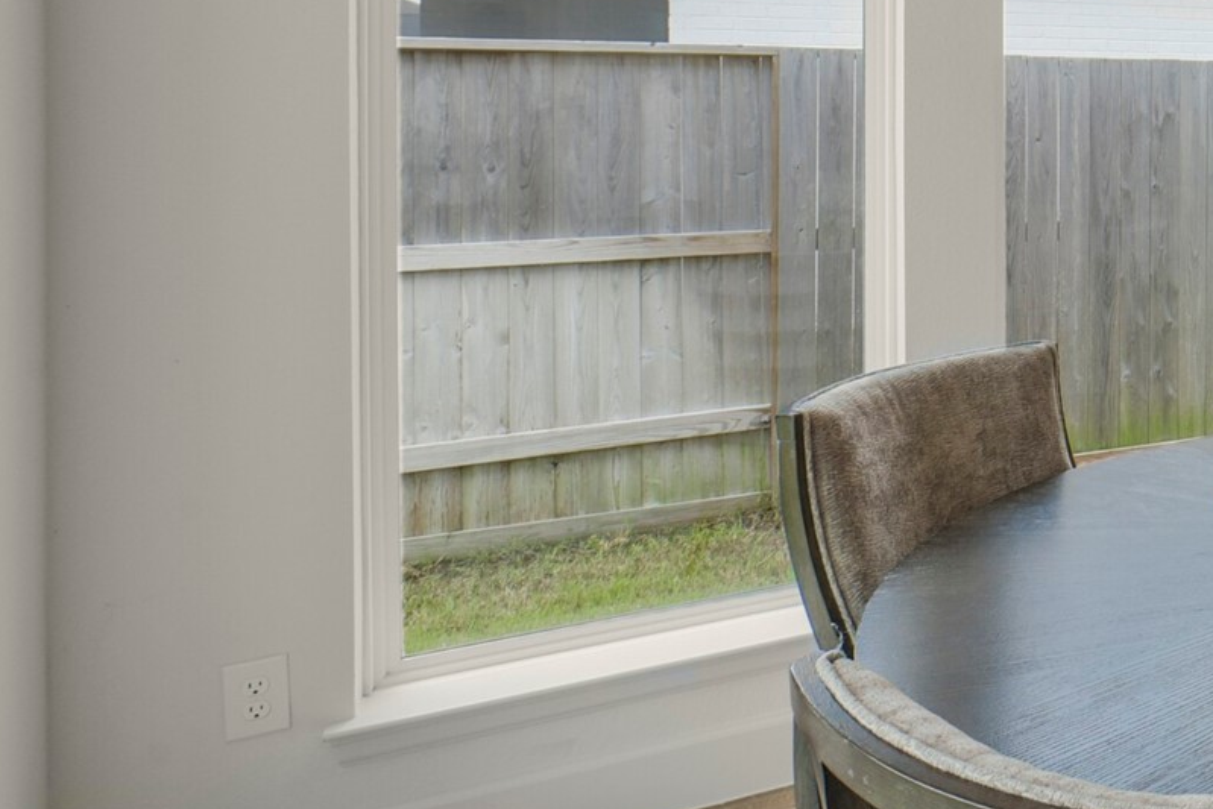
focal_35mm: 38
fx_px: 1281
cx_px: 1418
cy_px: 153
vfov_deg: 33.9
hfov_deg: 38.8
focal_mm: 14
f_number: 11
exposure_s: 1/60
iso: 500
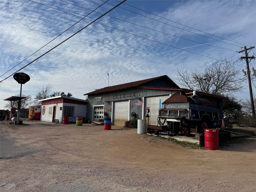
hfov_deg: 71.6
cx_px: 128
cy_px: 96
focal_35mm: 24
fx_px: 177
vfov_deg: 56.8
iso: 80
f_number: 1.78
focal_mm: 6.76
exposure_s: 1/7937
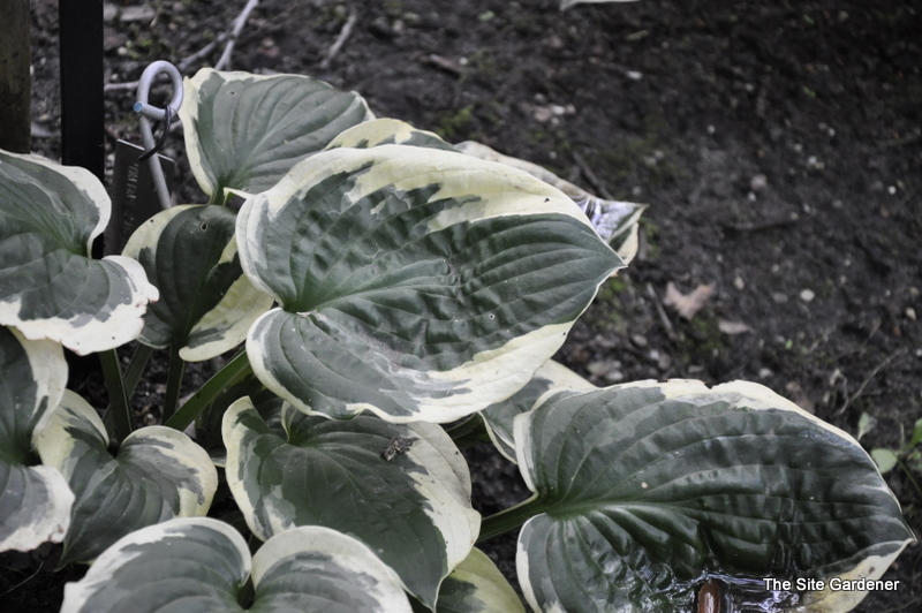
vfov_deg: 8.7
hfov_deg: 13.1
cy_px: 306
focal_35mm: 158
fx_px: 4030
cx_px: 461
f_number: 5.6
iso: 1250
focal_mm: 105
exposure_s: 1/125
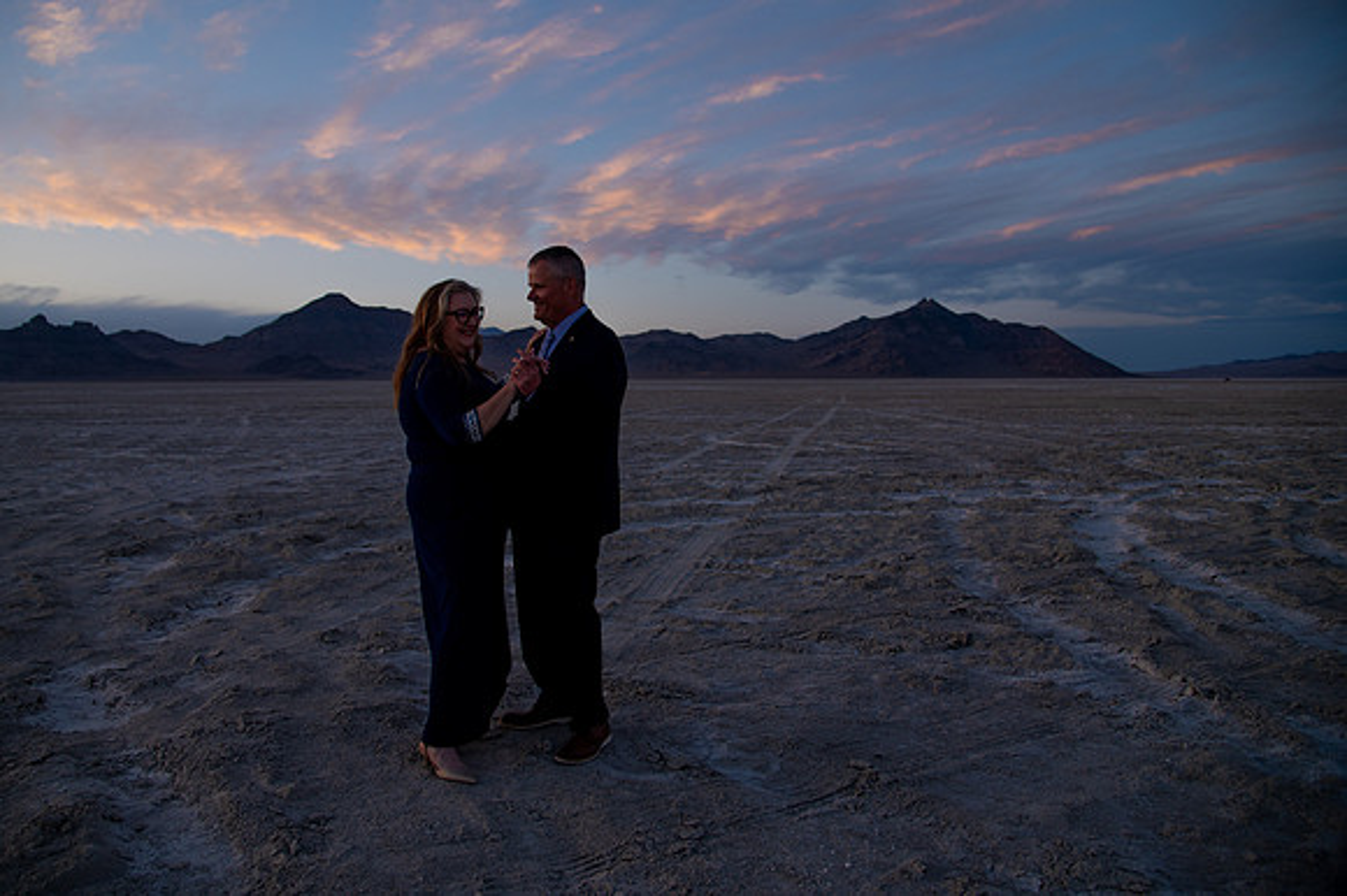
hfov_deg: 68.5
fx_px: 987
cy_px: 423
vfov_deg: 48.8
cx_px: 621
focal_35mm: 26
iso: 200
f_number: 4
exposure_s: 1/200
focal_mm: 24
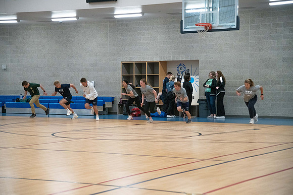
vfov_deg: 17.2
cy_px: 98
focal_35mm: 79
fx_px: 647
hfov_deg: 25.5
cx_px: 146
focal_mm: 78
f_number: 4
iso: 6400
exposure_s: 1/800
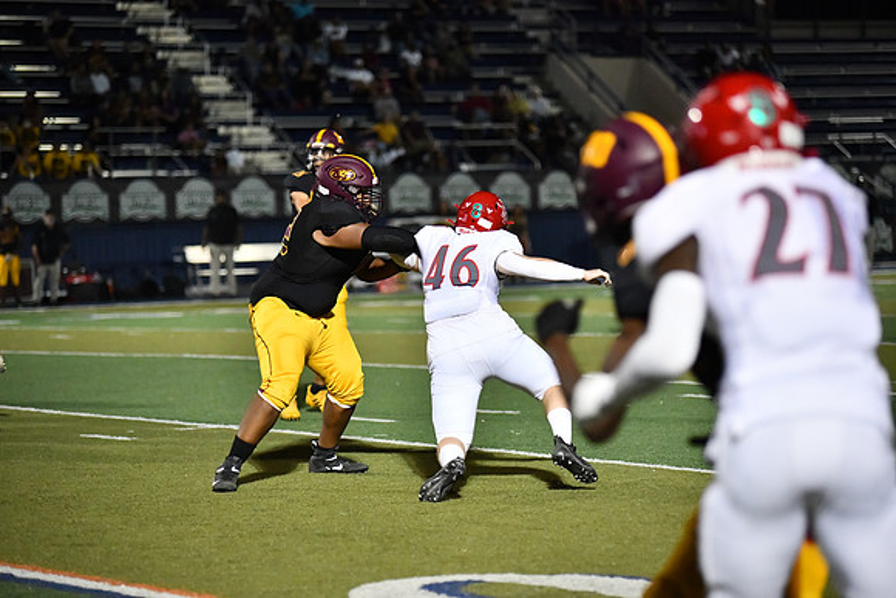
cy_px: 299
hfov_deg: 15.2
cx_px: 448
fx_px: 3361
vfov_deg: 10.2
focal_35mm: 135
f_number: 2.8
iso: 9000
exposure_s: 1/3200
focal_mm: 135
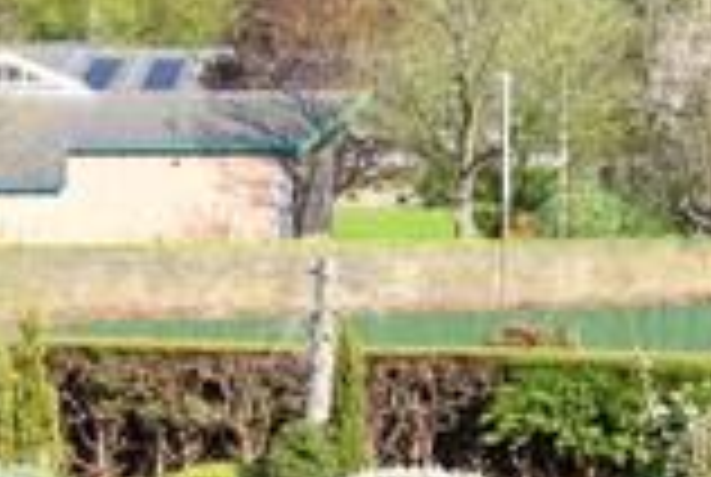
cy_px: 119
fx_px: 1919
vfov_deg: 14.1
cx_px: 378
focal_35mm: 97
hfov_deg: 21.0
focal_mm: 10
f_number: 3.5
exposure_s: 1/4000
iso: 500
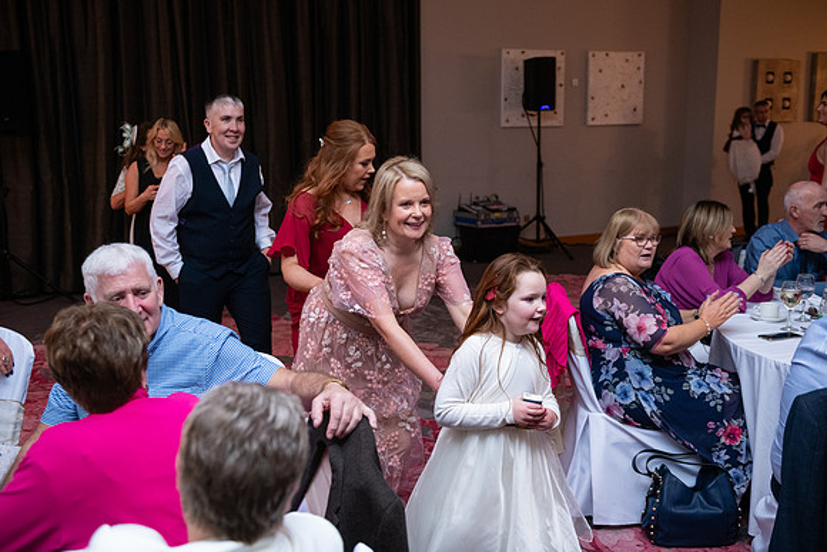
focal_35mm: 38
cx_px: 414
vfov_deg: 35.1
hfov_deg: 50.7
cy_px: 276
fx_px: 873
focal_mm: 38
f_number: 3.5
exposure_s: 1/160
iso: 1250
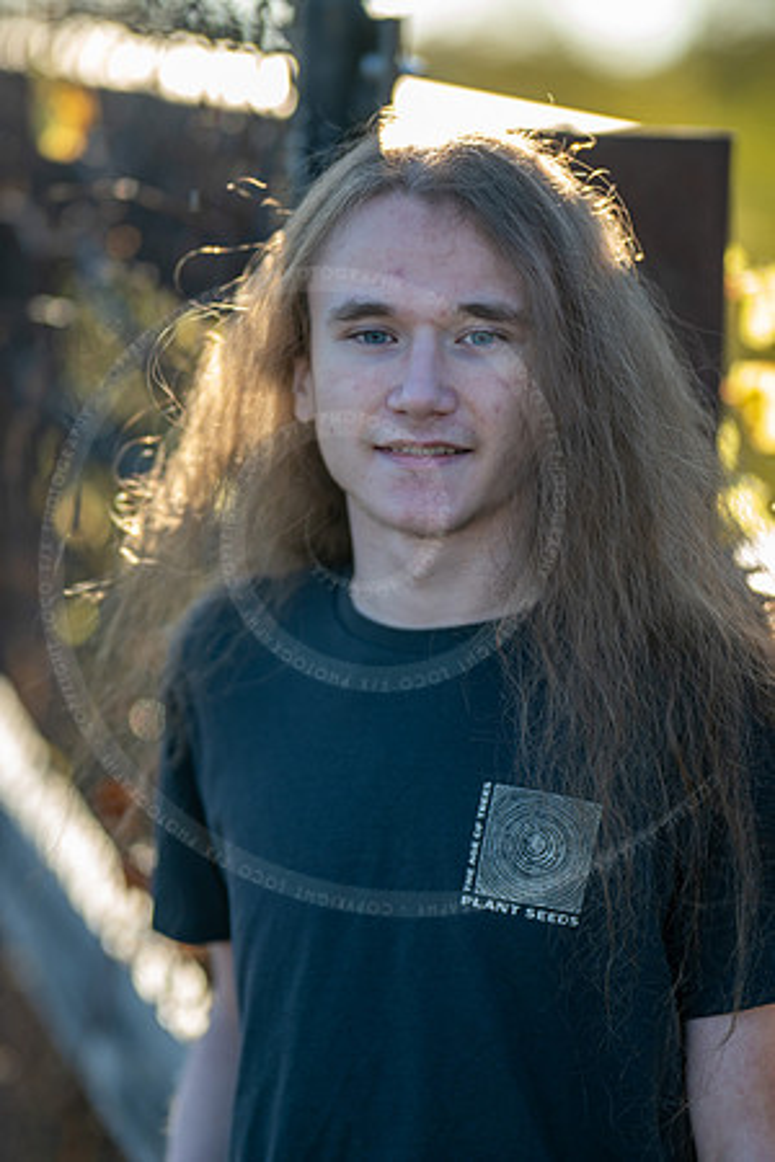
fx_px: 4101
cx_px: 388
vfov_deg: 16.1
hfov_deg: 10.8
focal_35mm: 127
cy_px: 581
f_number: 1.2
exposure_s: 1/640
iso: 64
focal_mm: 85
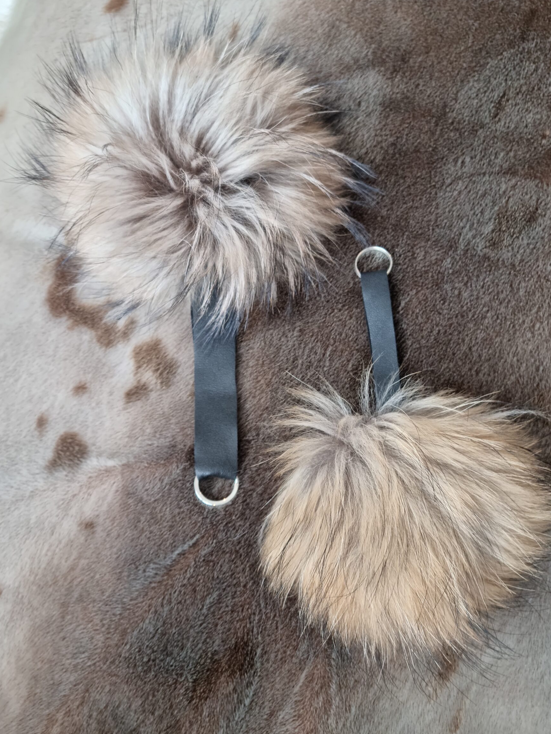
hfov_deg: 46.8
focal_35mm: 30
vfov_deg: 59.9
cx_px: 284
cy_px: 348
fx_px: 637
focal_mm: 5.9
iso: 160
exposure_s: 1/50
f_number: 2
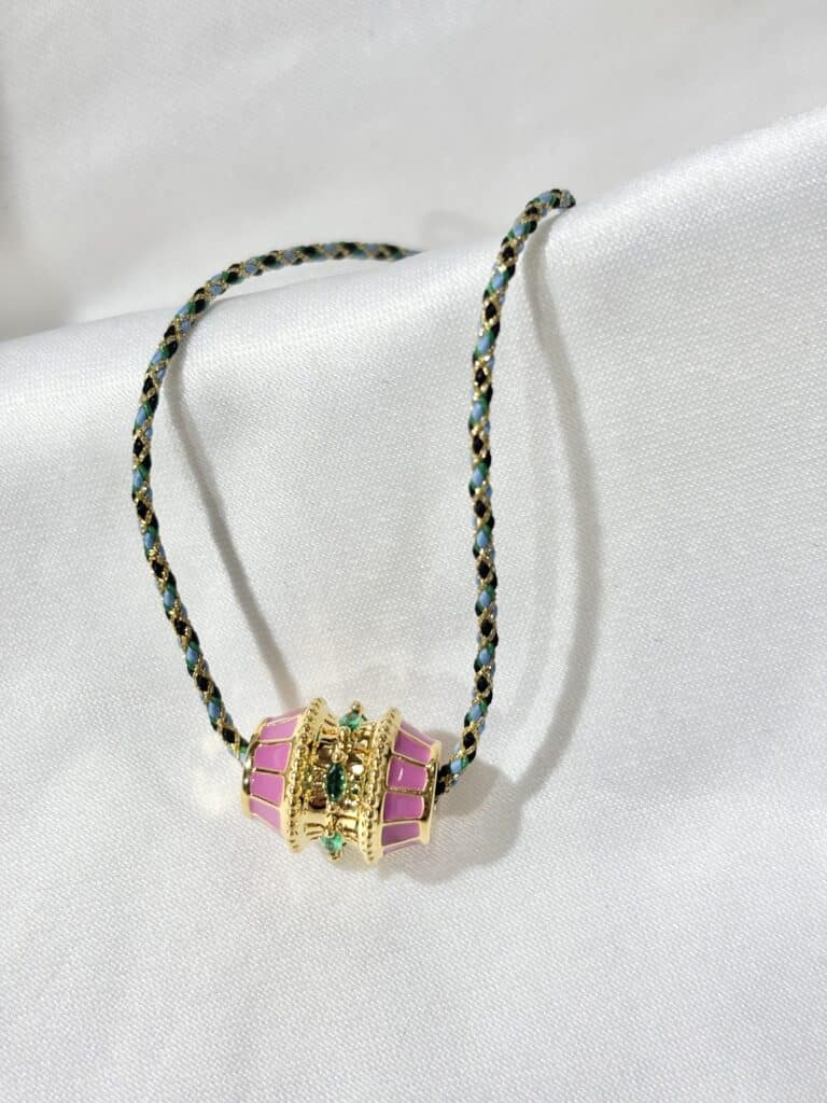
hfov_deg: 28.0
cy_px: 552
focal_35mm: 52
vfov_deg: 36.8
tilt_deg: -55.4
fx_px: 1656
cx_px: 414
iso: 32
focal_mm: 5.96
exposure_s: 1/281
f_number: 1.6
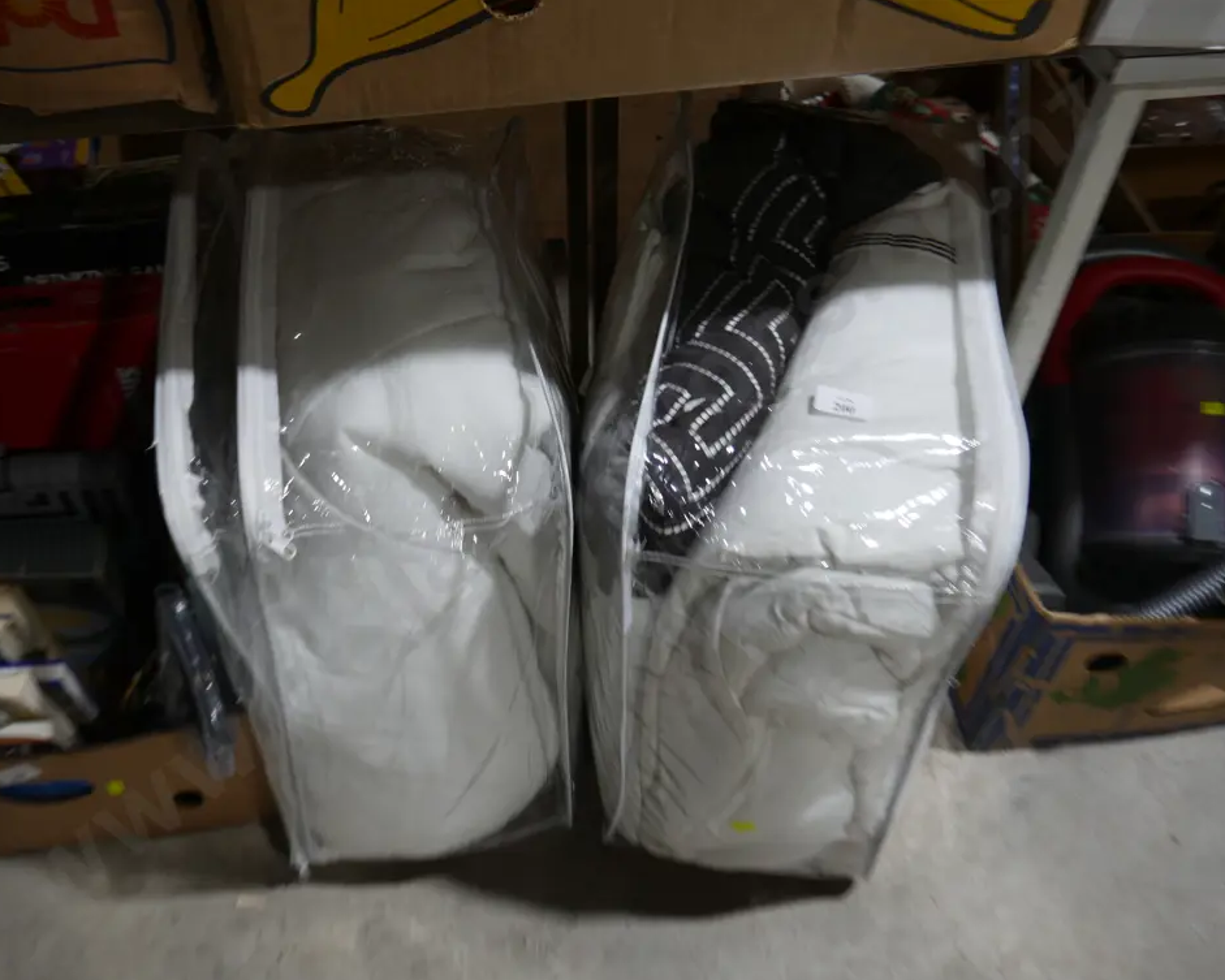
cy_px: 498
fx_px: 1233
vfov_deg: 43.4
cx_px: 565
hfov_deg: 52.8
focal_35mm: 34
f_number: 3.6
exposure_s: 1/80
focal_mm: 16
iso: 200
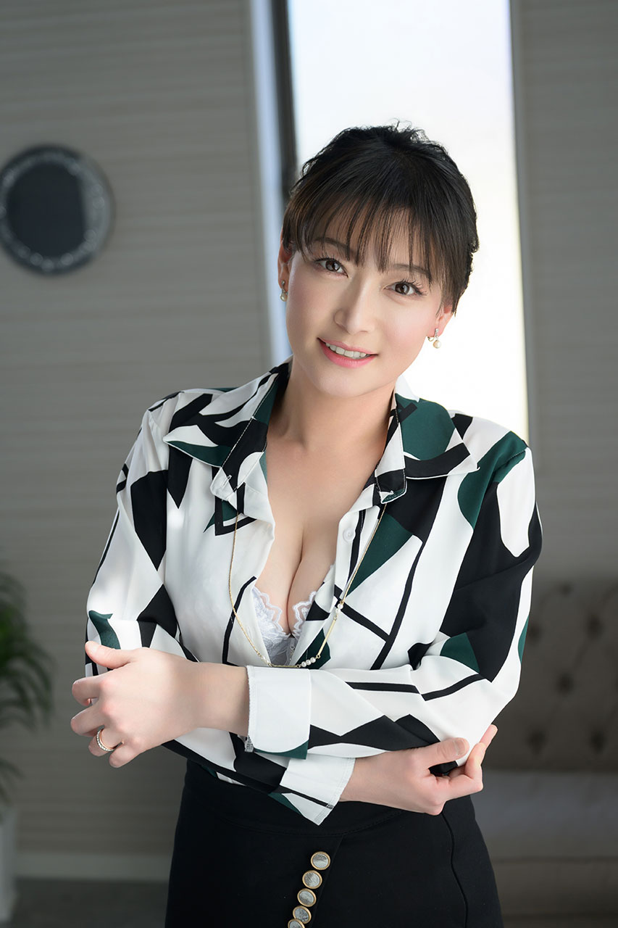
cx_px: 309
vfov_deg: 26.7
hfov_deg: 17.9
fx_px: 1957
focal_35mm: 76
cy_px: 464
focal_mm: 51
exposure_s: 1/125
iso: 160
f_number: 2.8
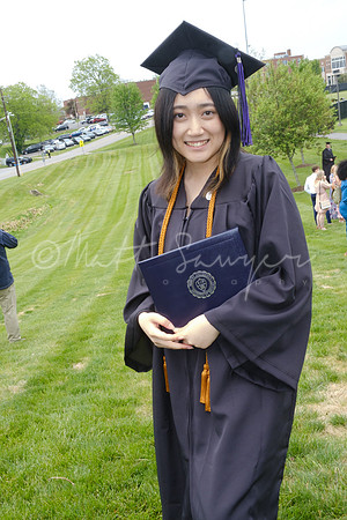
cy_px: 260
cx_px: 174
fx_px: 578
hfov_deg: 33.4
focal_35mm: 40
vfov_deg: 48.5
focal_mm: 26.5
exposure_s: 1/60
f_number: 22
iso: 2500
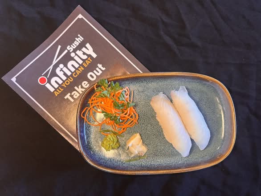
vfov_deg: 53.1
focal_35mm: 26
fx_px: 196
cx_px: 130
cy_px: 98
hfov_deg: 67.3
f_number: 1.6
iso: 250
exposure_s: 1/60
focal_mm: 5.96
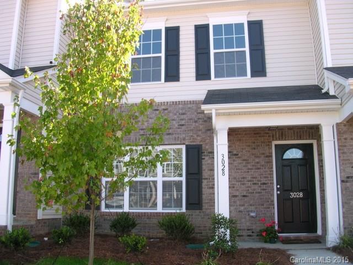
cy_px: 132
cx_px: 176
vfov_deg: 38.7
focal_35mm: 37
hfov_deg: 50.1
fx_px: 377
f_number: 2.7
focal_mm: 5.6
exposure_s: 1/185
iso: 100
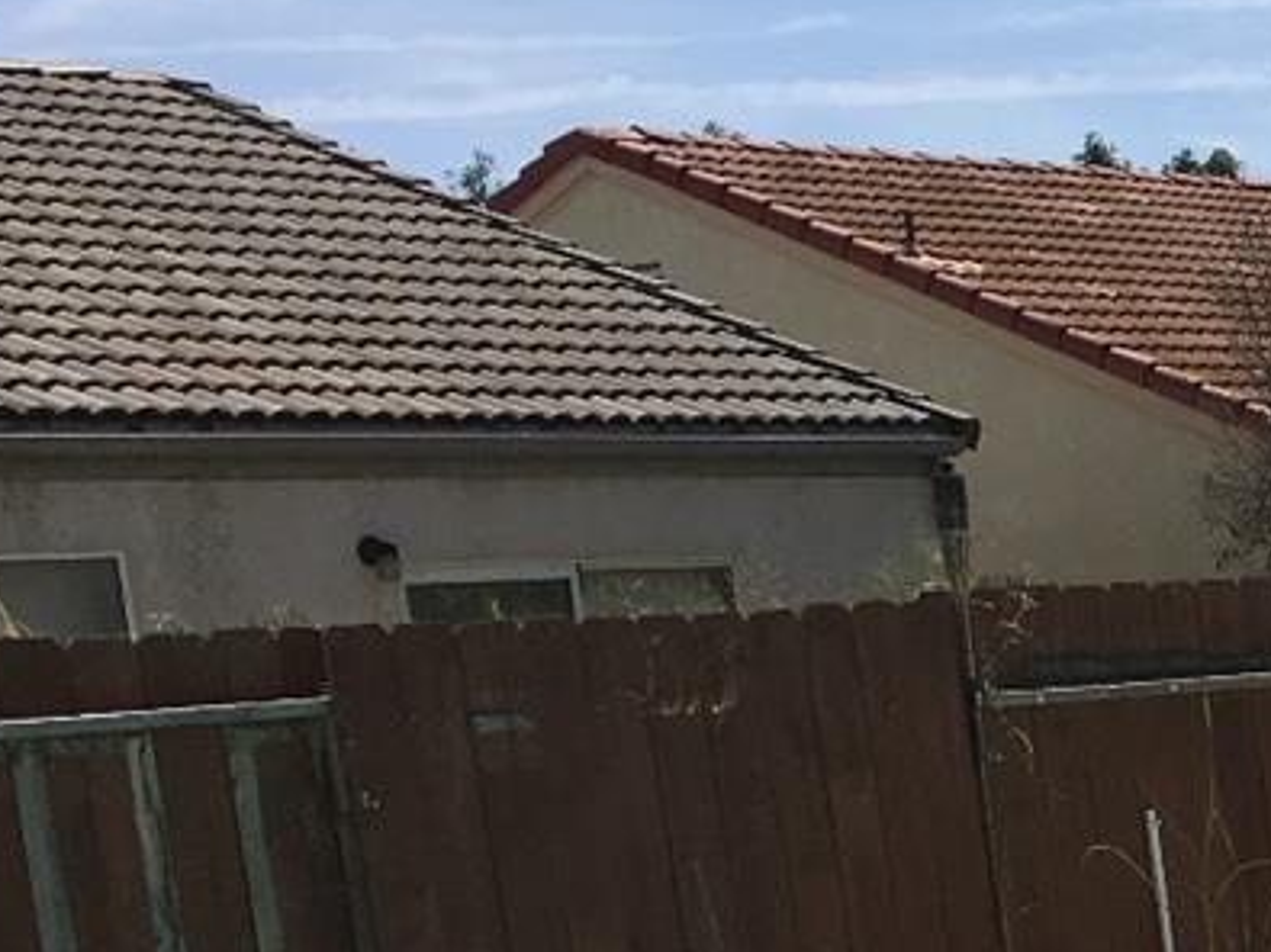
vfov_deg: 12.8
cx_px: 2056
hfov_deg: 16.0
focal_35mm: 110
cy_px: 1402
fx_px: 4038
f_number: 2.2
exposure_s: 1/2024
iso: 25
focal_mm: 4.15
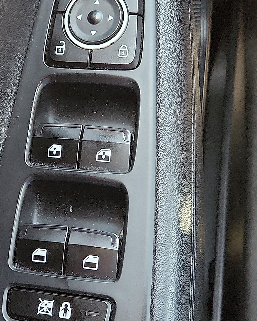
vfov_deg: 50.2
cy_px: 141
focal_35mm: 36
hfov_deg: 40.0
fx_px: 342
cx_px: 64
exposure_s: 1/59.2
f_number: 1.8
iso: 381
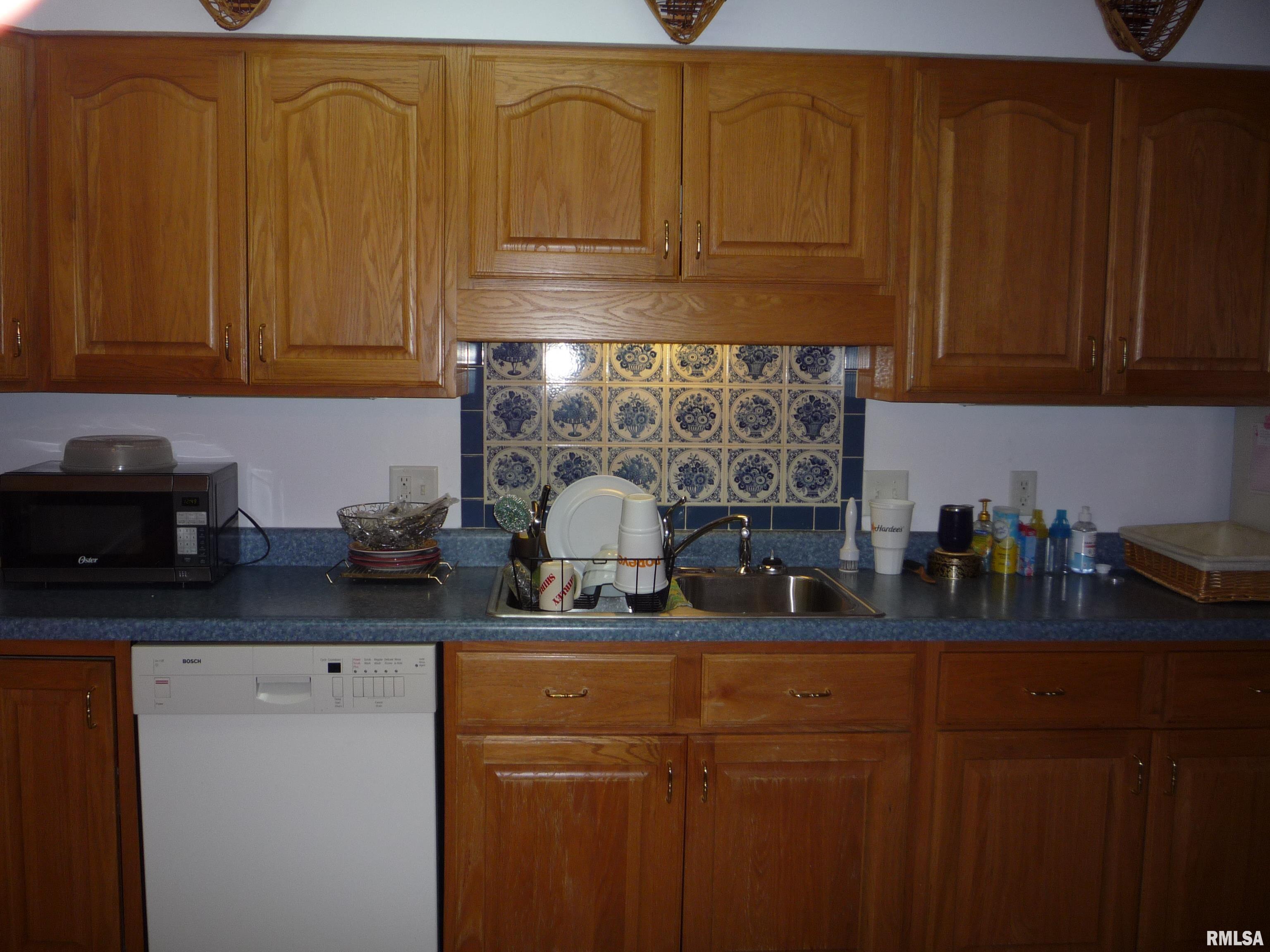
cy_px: 476
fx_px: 1101
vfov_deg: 46.8
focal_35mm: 30
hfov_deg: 60.0
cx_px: 635
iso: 100
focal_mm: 5.2
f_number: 3.3
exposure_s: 1/30
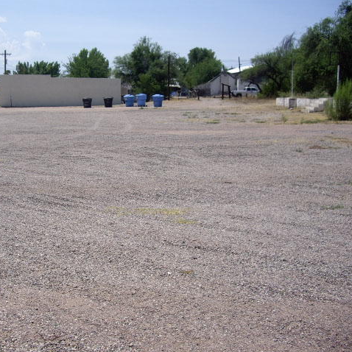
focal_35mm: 45
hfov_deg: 37.2
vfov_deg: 37.6
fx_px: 518
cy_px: 176
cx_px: 120
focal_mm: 7.9
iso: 50
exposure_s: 1/320
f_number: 5.6
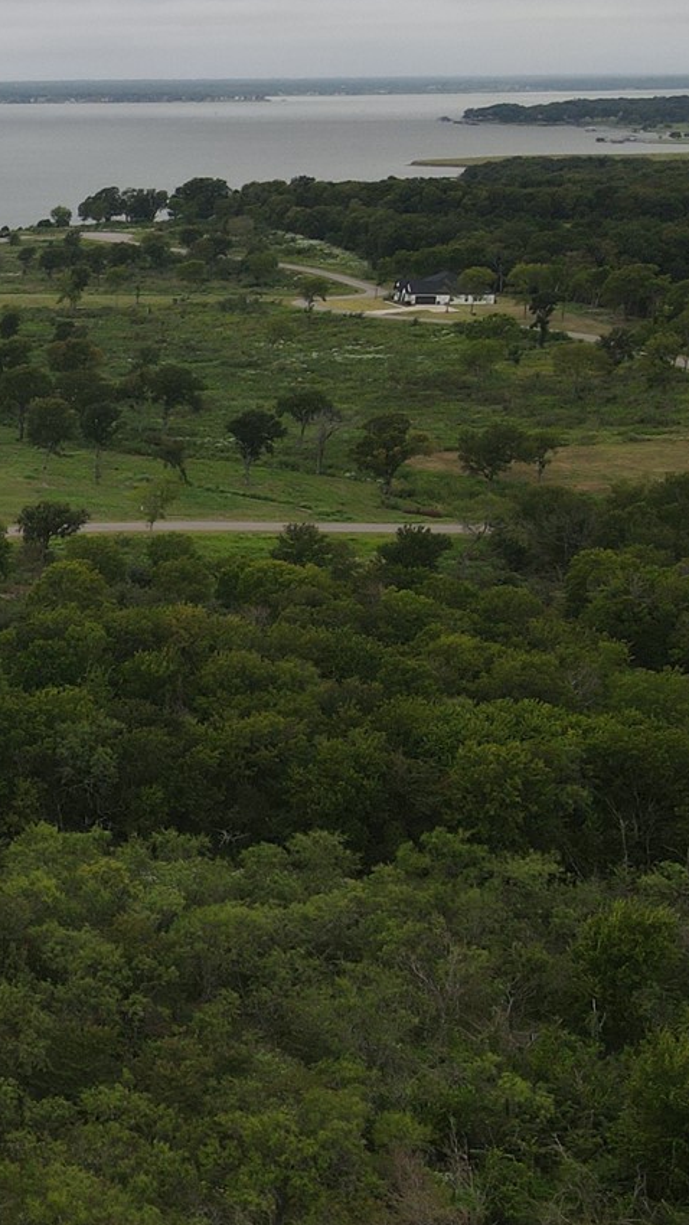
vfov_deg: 33.3
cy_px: 556
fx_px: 2047
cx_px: -535
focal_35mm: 63
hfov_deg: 16.2
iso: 100
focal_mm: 4.5
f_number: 2.8
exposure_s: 1/400
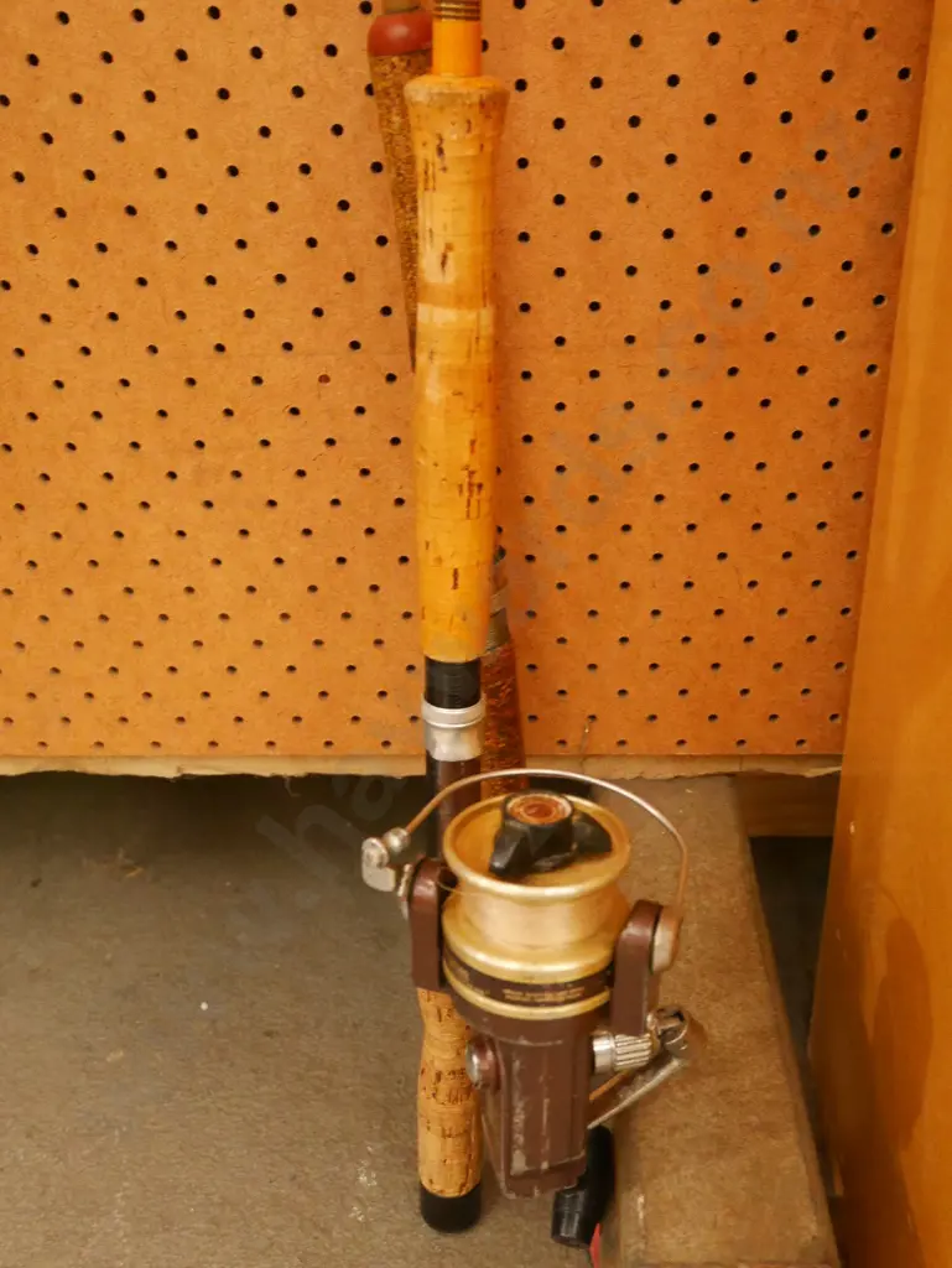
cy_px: 634
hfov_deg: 37.8
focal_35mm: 38
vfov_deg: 49.0
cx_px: 476
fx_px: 1392
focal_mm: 19
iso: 3200
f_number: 4.3
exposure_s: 1/50
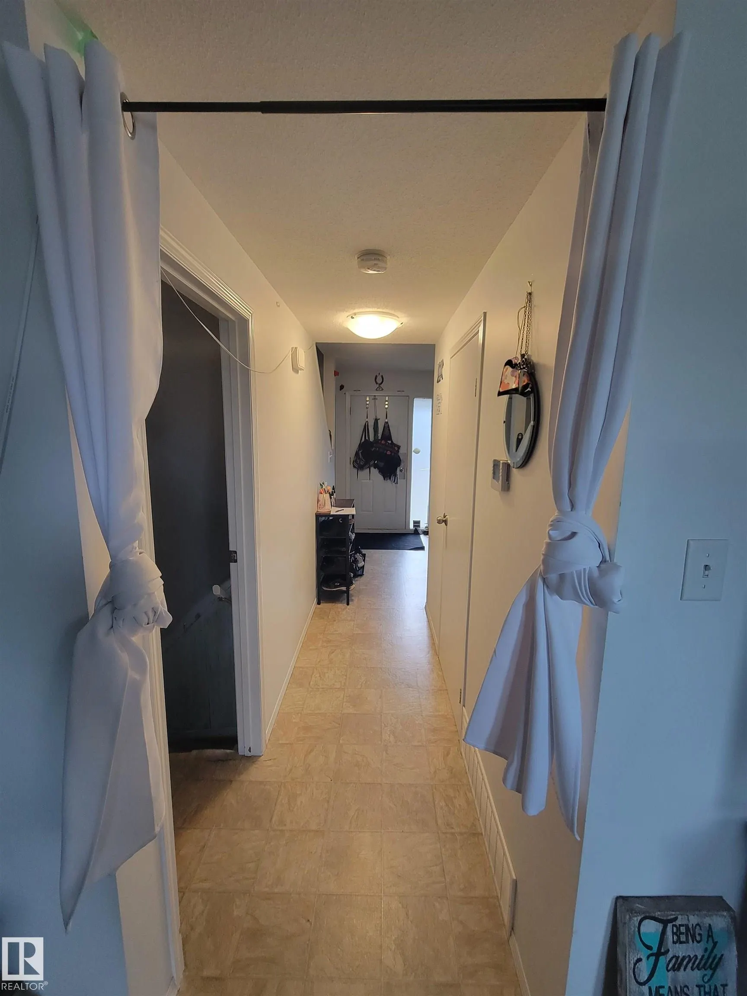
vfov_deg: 106.2
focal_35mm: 13
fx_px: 374
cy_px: 498
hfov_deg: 89.9
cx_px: 374
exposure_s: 1/60
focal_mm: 2.2
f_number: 2.2
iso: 250
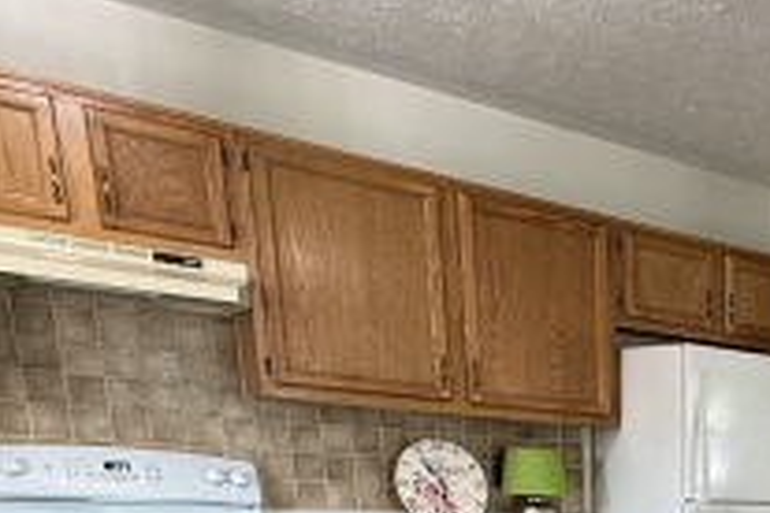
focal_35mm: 47
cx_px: 928
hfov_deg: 33.8
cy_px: 773
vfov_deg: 23.1
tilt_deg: -16.6
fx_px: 1005
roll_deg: -4.6
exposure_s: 1/60
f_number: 2.2
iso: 200
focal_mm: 2.22
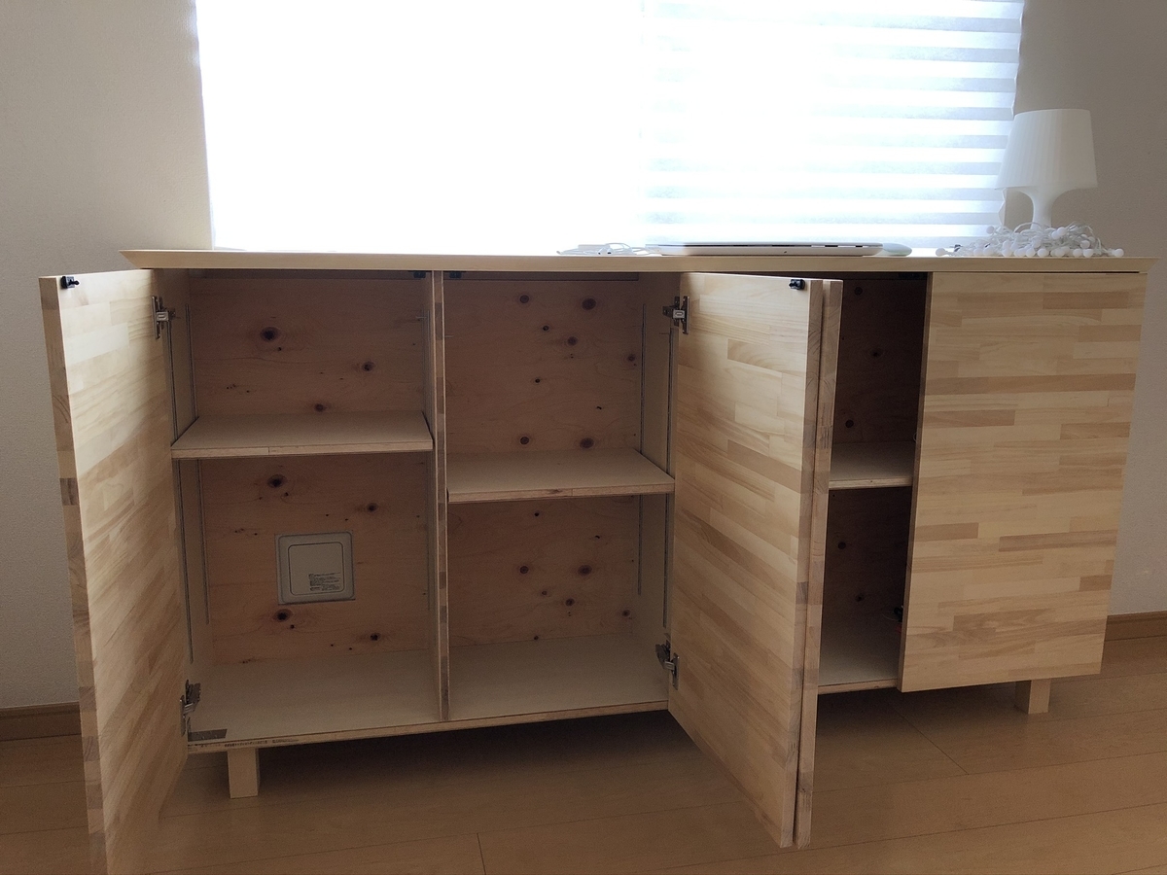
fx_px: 944
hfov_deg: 63.4
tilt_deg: -10.4
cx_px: 584
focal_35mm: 28
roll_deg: +0.3
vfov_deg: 49.7
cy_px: 438
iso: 20
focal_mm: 3.99
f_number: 1.8
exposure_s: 1/33
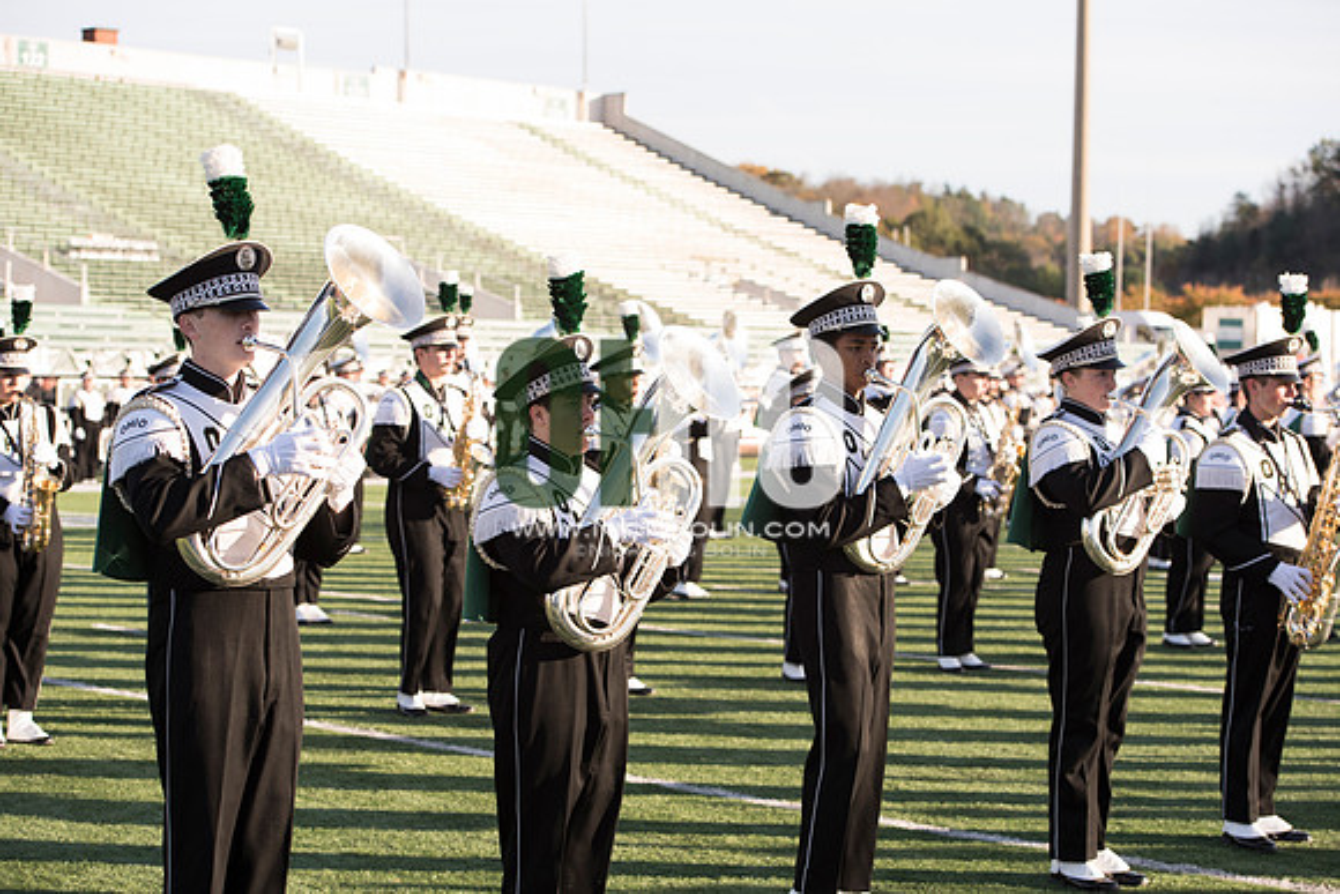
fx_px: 2606
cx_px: 670
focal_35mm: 70
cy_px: 447
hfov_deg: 28.8
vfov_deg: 19.5
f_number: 5
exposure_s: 1/640
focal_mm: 70
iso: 320
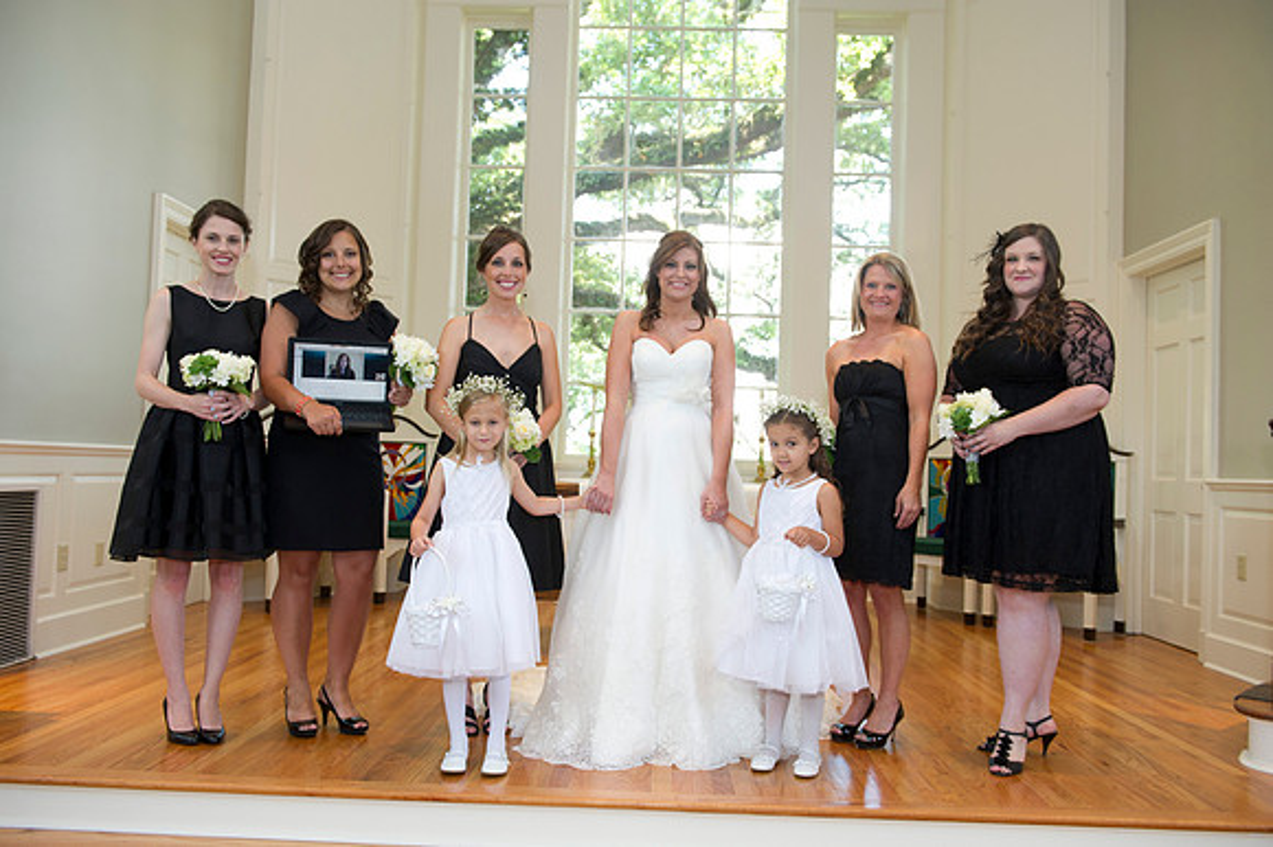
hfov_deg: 60.3
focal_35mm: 31
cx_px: 636
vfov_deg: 42.3
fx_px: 1096
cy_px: 424
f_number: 4
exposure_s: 1/125
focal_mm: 31
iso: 800
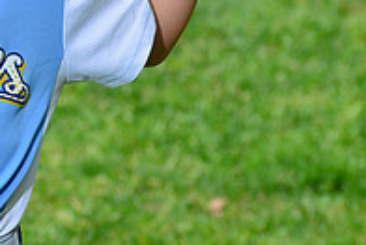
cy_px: -76
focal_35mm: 473
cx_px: -47
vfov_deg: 2.9
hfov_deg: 4.3
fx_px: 4812
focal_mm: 160
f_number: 10
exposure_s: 1/200
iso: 160
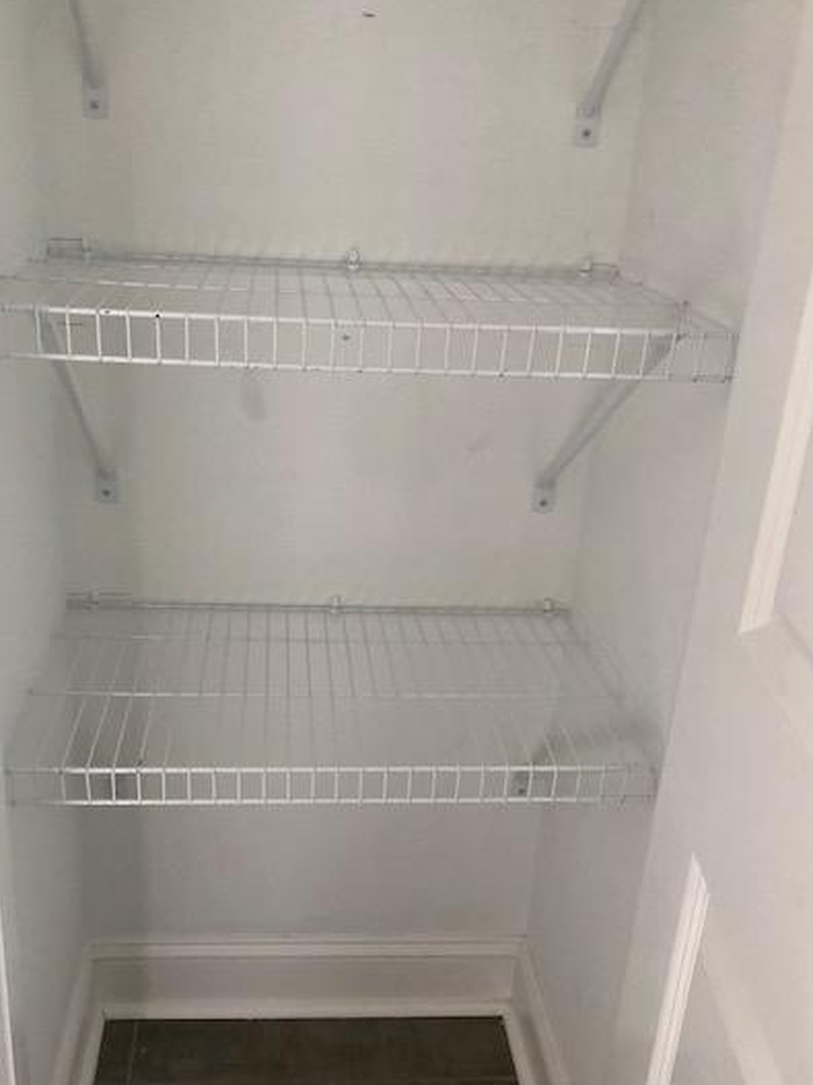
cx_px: 346
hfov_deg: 41.7
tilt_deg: -22.9
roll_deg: -2.4
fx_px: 1065
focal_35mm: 34
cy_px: 581
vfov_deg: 53.9
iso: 32
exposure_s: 1/30
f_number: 1.8
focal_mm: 3.99
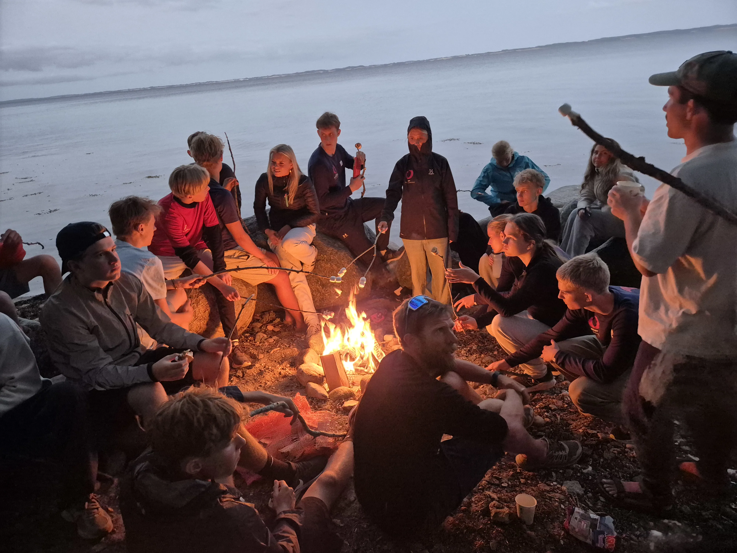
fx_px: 490
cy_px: 276
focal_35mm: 23
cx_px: 368
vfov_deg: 58.9
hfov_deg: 73.9
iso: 1600
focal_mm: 5.4
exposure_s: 1/50
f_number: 1.8
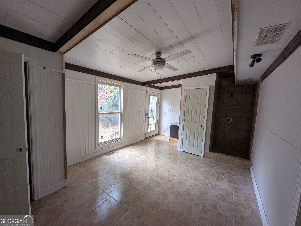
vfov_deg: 90.1
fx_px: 113
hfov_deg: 106.1
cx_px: 150
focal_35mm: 13
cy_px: 113
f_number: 2.2
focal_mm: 1.95
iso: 131
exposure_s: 1/122
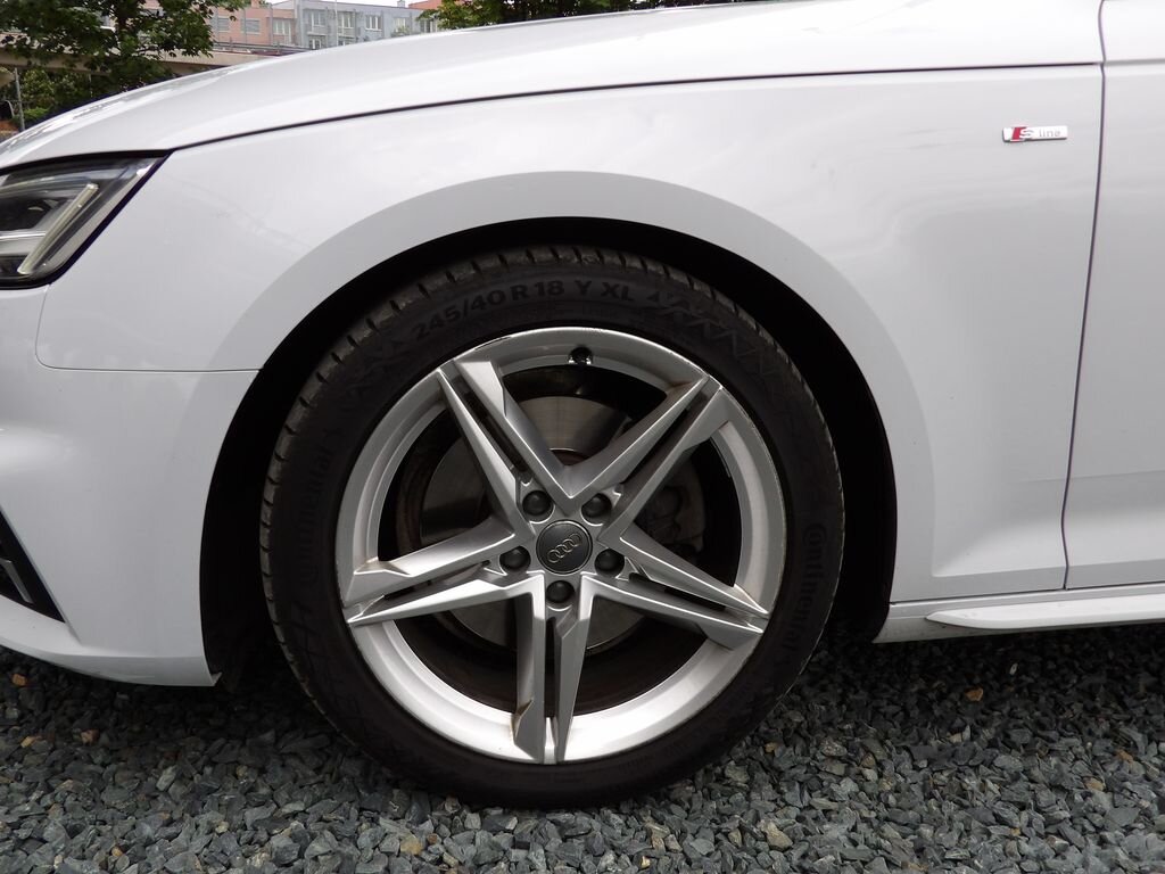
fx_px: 1111
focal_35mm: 33
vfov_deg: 42.9
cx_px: 582
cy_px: 437
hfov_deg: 55.4
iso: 100
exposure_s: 1/271
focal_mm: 5.9
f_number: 3.6
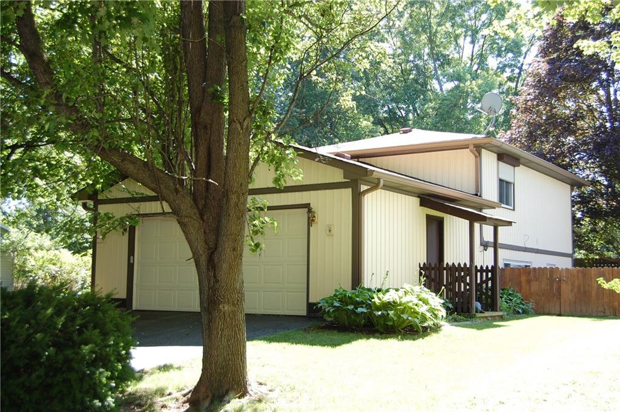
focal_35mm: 45
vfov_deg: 29.8
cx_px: 310
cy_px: 206
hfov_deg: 43.7
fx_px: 774
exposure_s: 1/125
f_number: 5.6
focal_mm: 30
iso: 280
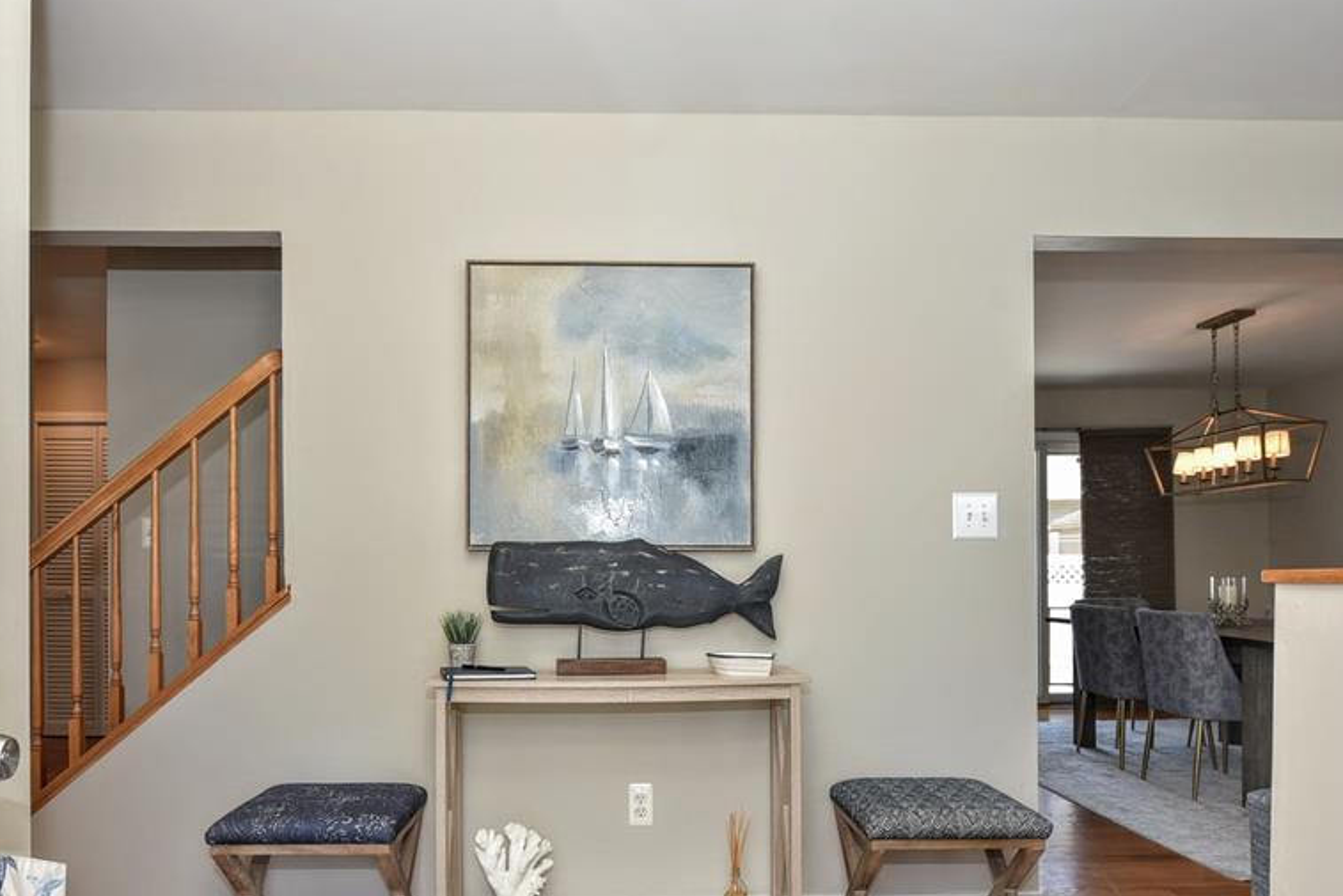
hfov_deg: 76.0
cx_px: 624
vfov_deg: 54.4
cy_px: 565
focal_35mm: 23
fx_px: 858
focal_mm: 17
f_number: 5.6
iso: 450
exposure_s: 1/125
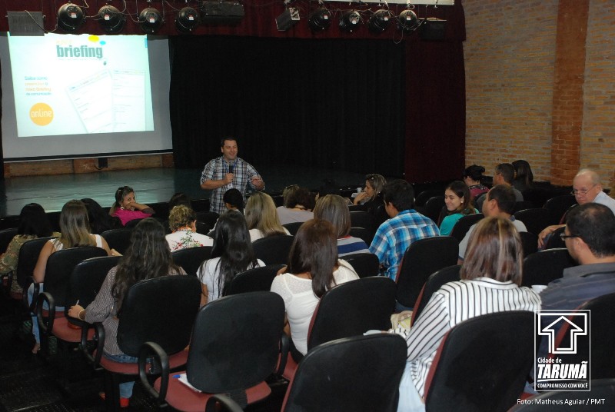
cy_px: 206
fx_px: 821
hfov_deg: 41.1
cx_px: 308
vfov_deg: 28.2
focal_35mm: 48
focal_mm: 32
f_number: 5
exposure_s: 1/25
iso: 1250
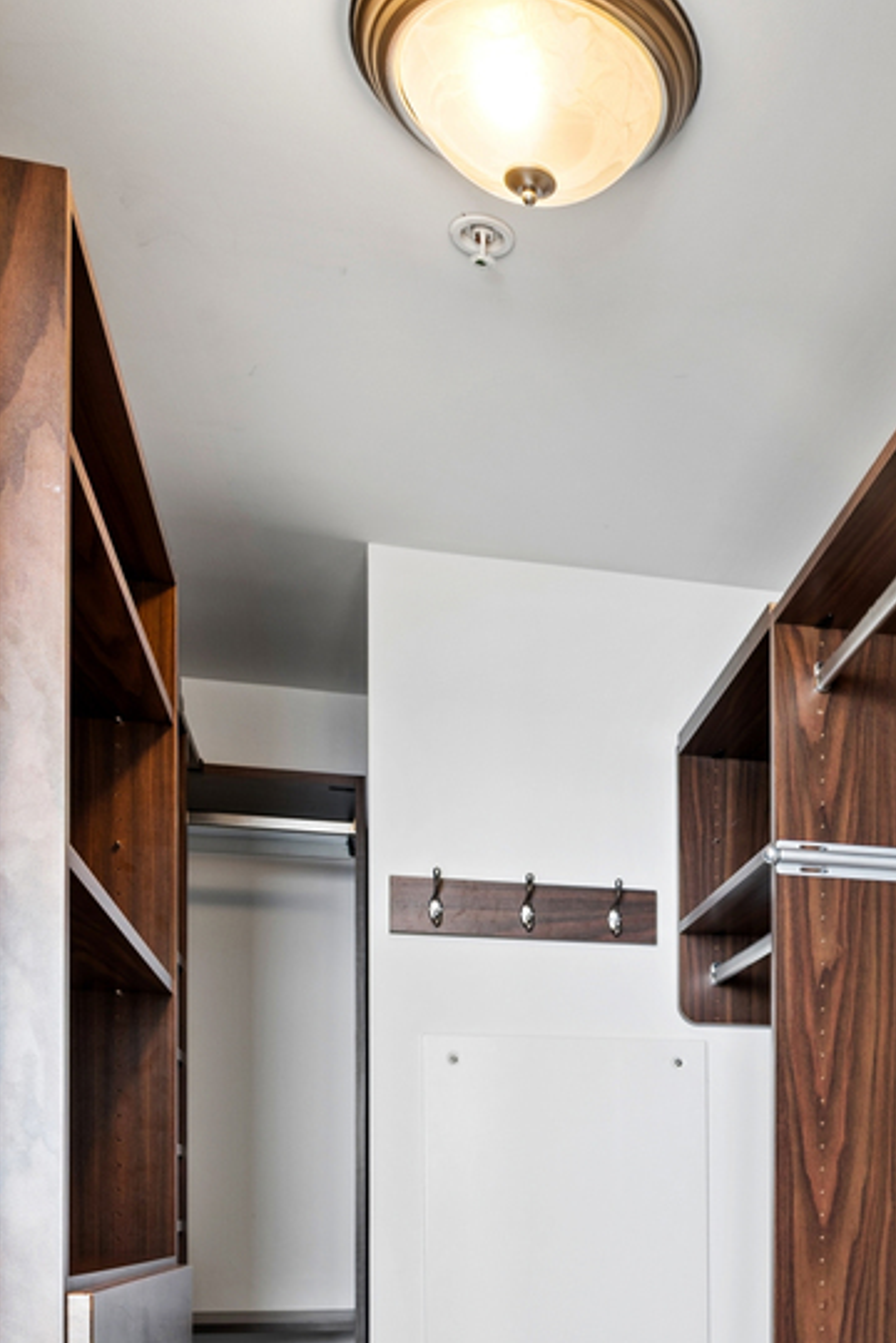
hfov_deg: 32.5
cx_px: 804
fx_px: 1456
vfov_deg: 43.1
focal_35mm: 39
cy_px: 1321
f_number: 8
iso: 200
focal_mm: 19.5
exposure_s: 1/15
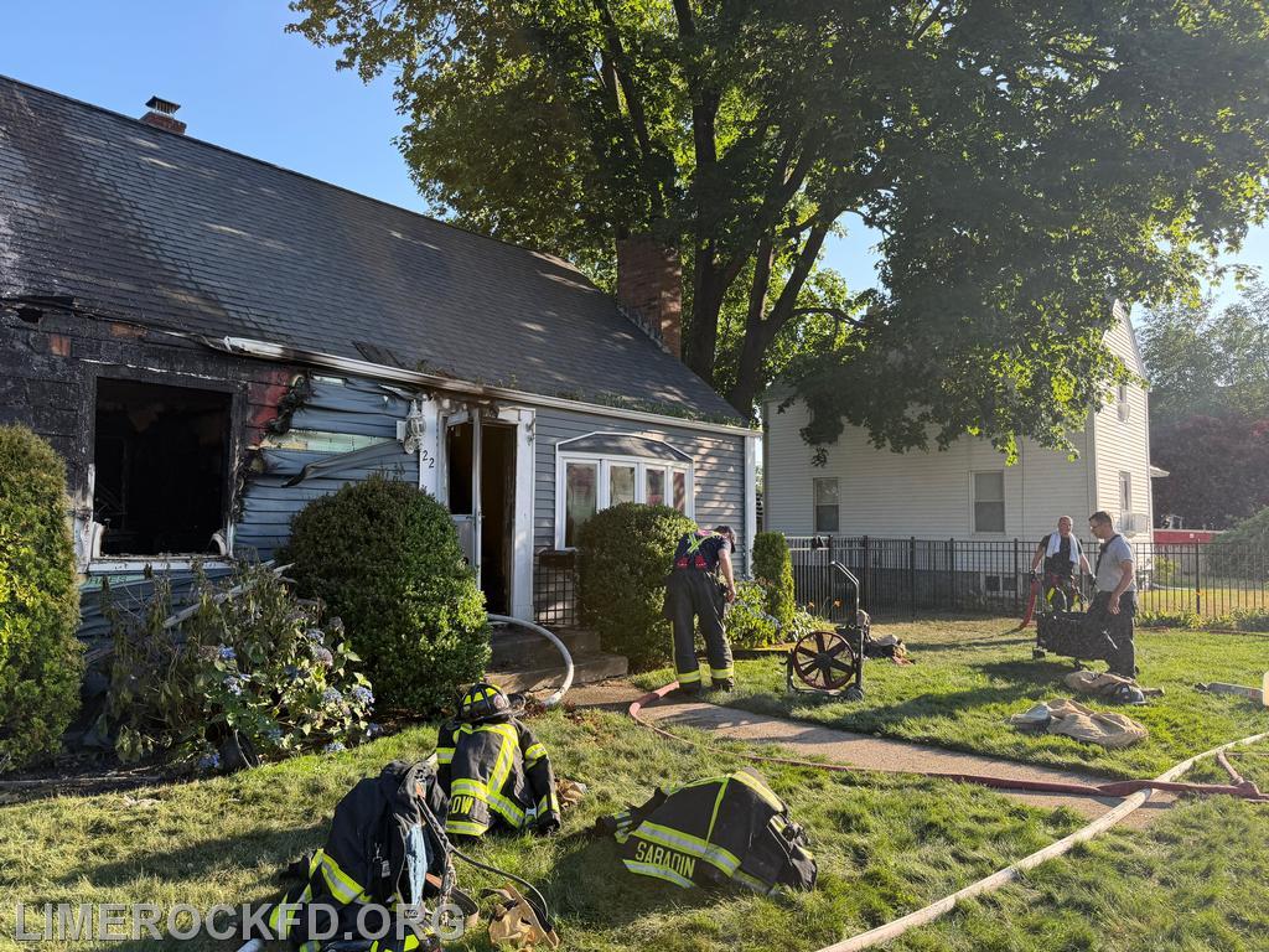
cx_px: 634
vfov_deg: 56.8
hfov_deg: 71.6
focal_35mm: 24
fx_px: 880
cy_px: 476
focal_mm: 6.76
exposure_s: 1/1018
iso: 100
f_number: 1.78
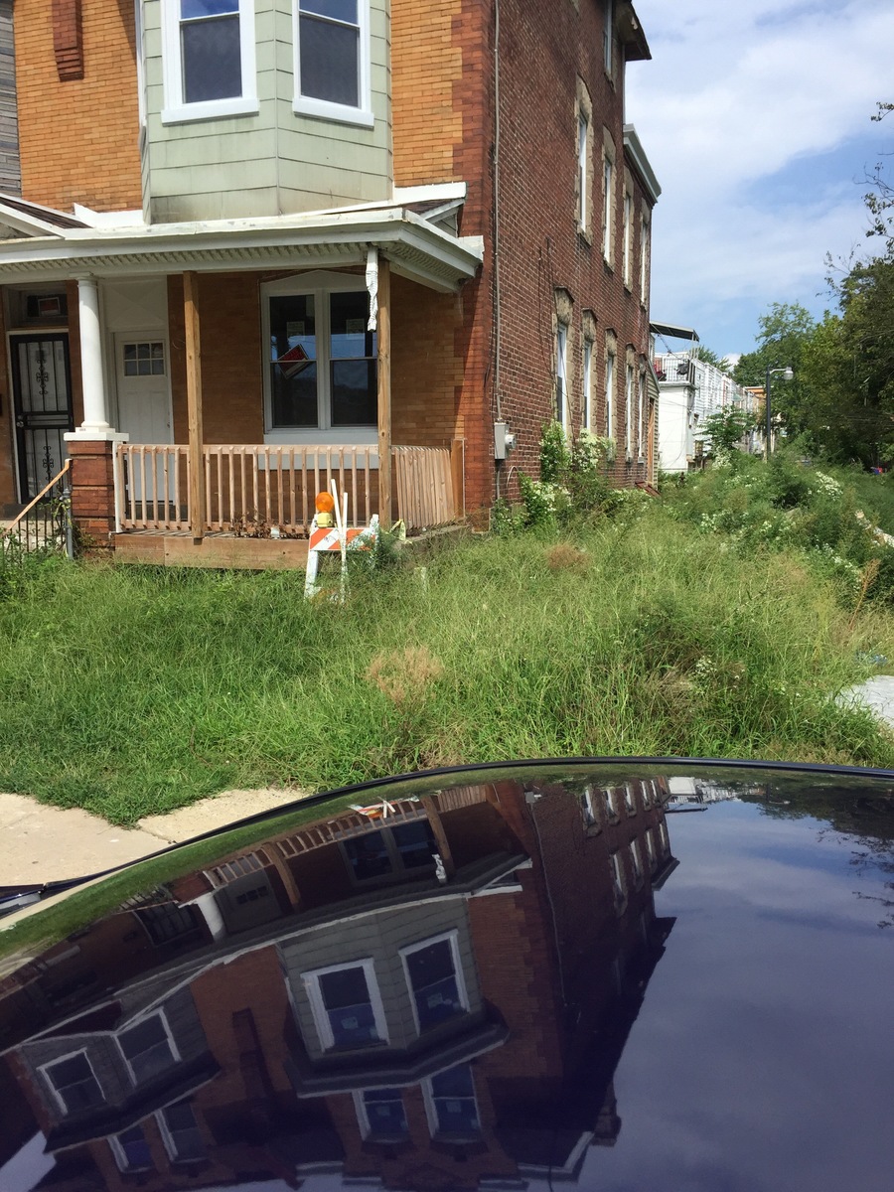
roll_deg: +1.2
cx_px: 447
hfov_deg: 48.2
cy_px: 596
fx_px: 999
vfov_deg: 61.7
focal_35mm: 29
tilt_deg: -6.3
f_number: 2.2
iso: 32
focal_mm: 4.15
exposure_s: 1/1883
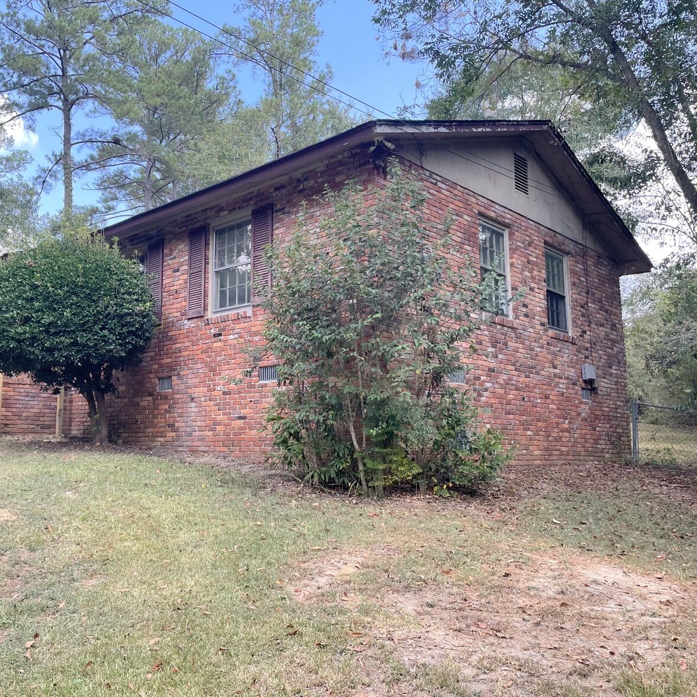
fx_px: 706
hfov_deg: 51.9
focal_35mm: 31
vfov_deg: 52.5
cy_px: 351
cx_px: 256
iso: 32
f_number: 1.6
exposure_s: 1/312
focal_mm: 4.2
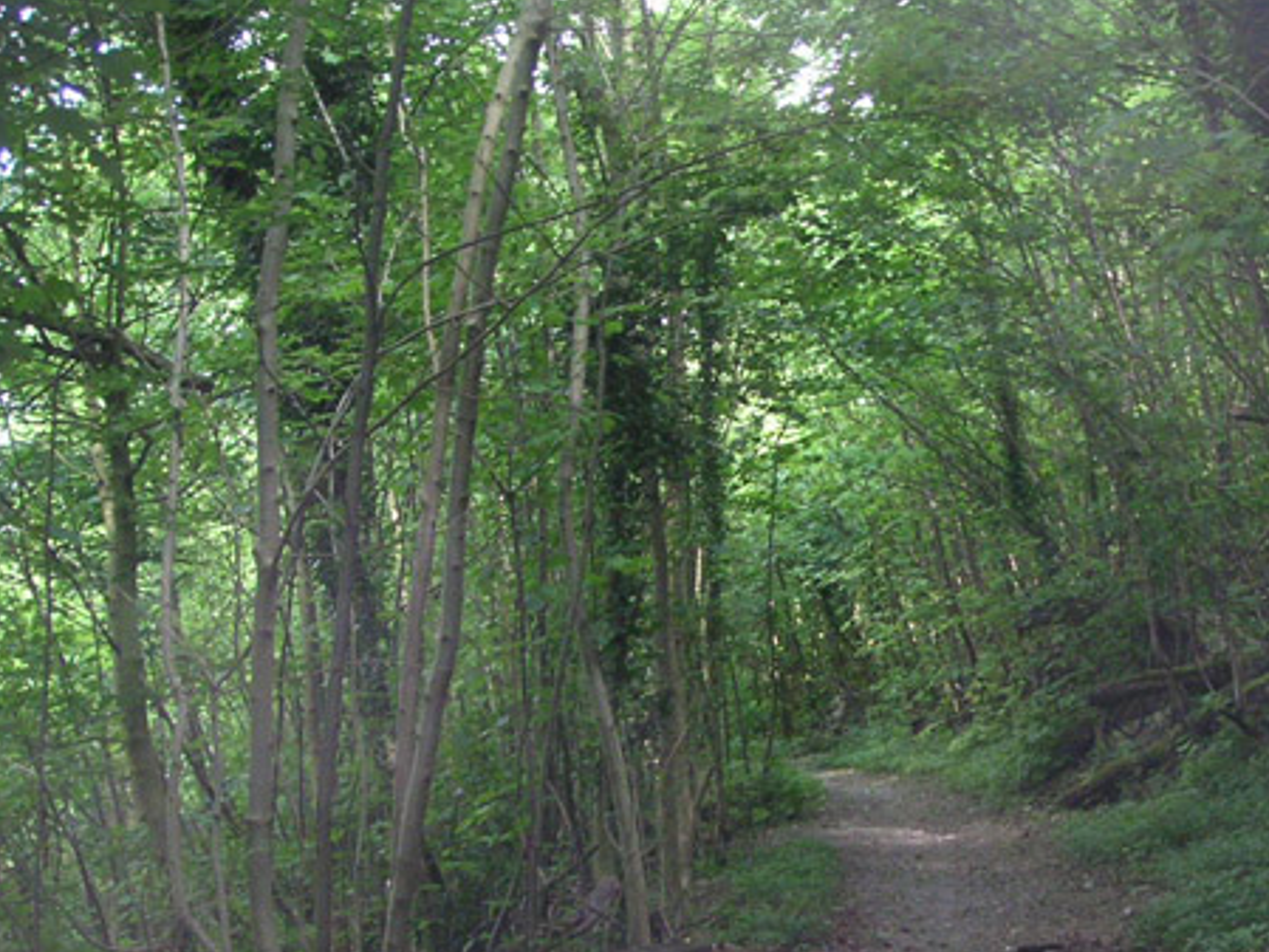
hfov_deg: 34.6
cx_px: 839
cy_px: 633
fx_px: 2017
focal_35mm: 55
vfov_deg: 26.4
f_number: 2.8
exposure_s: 1/45
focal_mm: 6
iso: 160
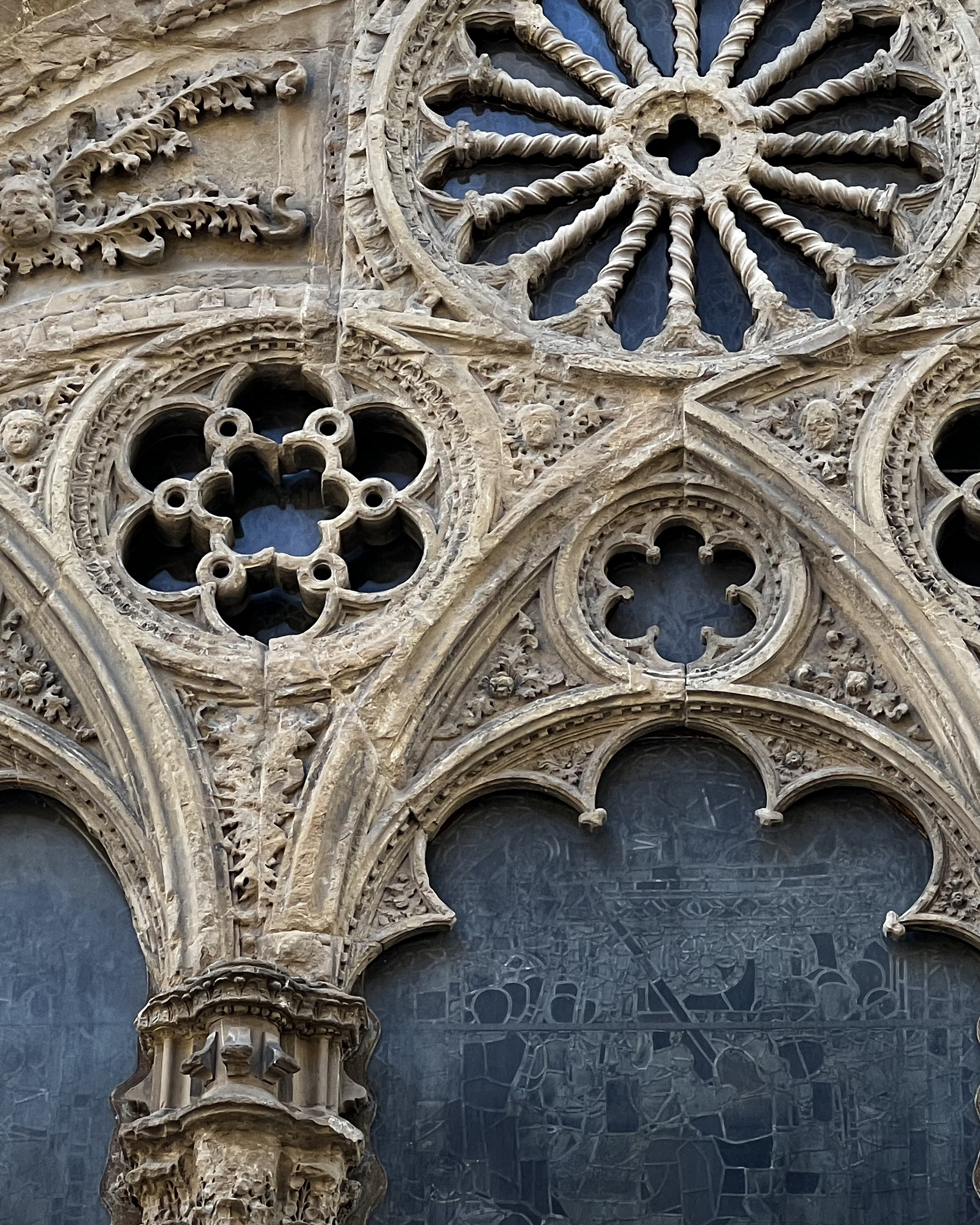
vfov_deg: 13.4
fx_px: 5222
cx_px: 690
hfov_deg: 10.7
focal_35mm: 144
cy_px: 587
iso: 64
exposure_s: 1/122
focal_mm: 9
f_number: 2.8
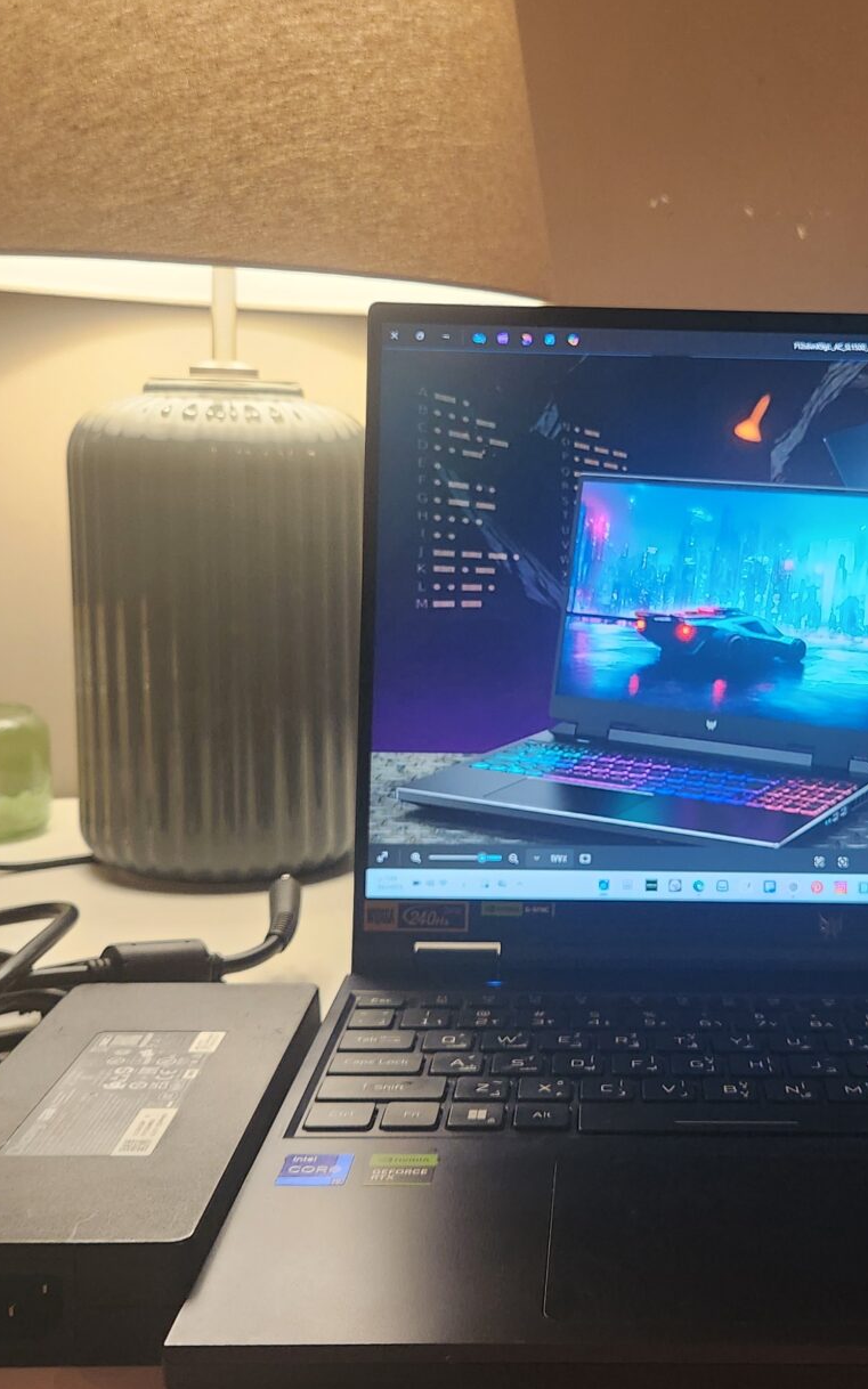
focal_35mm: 41
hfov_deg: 30.5
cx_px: 683
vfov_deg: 48.2
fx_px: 1552
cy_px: 680
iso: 500
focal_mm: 5.4
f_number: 1.8
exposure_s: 1/120
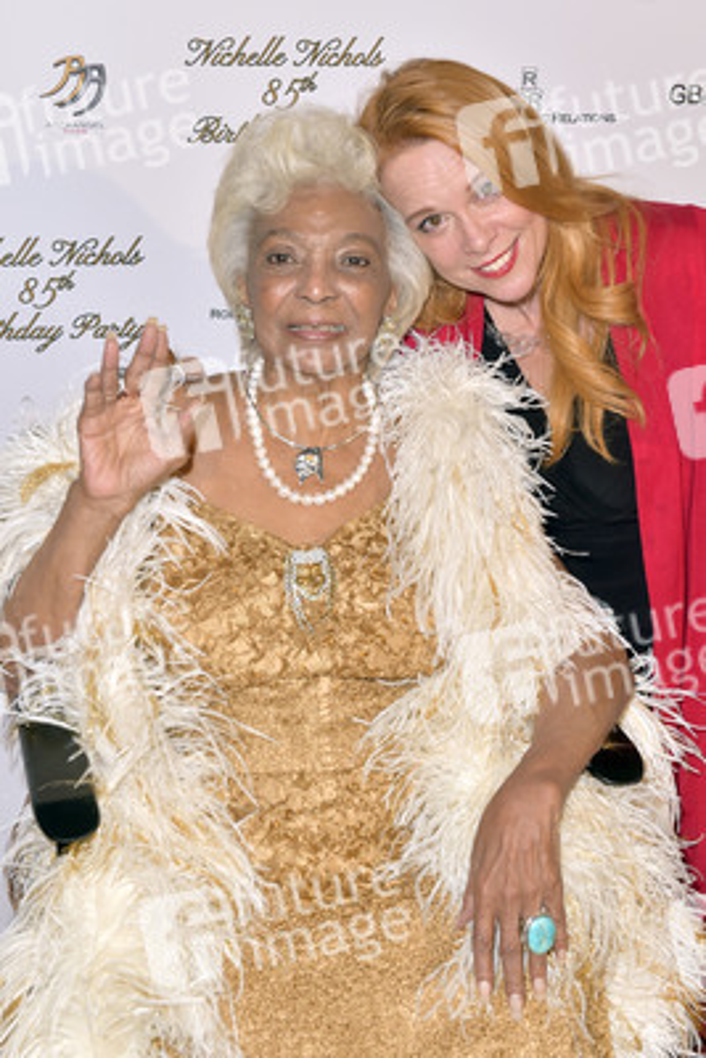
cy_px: 529
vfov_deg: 41.1
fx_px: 1411
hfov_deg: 28.1
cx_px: 353
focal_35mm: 48
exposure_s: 1/320
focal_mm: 48
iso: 400
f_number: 6.3
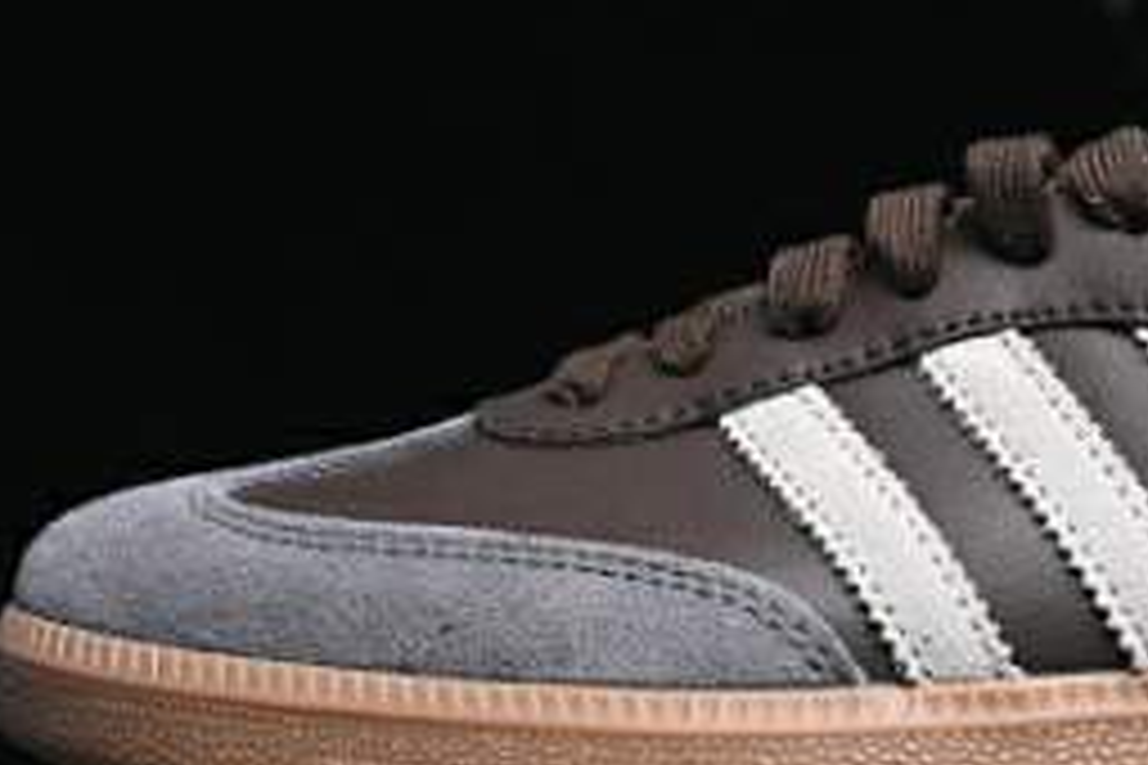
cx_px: 1098
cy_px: 176
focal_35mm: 215
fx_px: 6856
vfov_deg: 6.4
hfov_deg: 9.5
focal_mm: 50
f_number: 6.3
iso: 160
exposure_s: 1/60
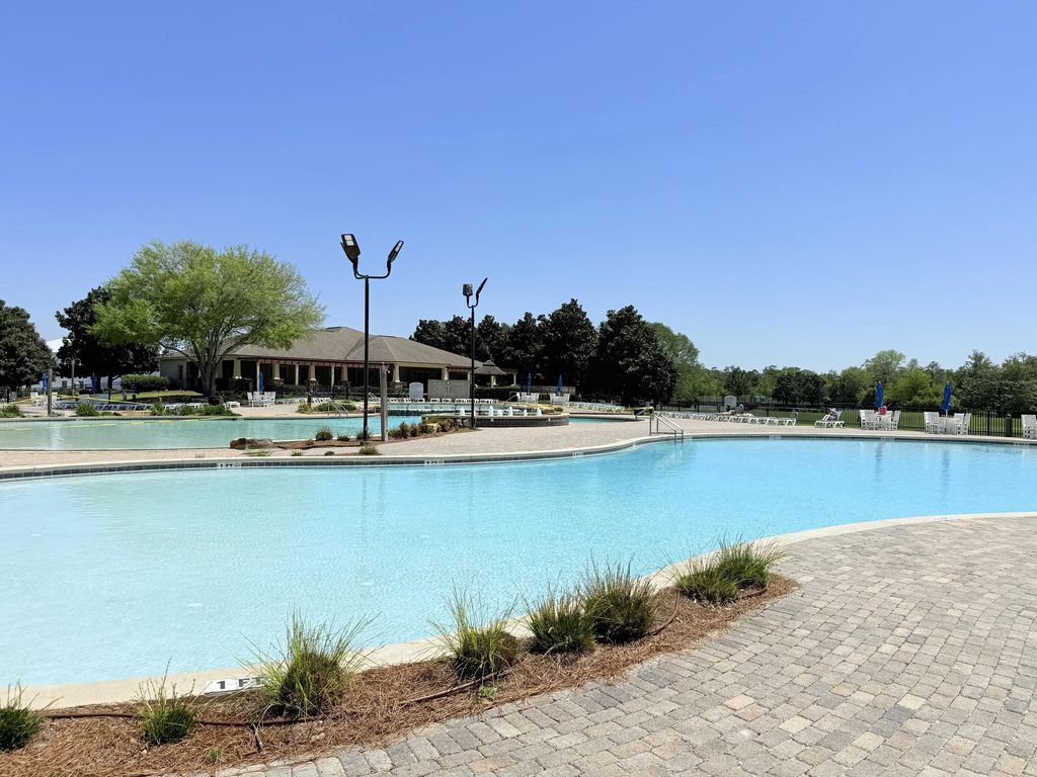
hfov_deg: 71.6
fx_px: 719
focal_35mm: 24
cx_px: 518
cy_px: 388
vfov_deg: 56.8
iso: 80
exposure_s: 1/11905
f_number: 1.78
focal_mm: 6.76
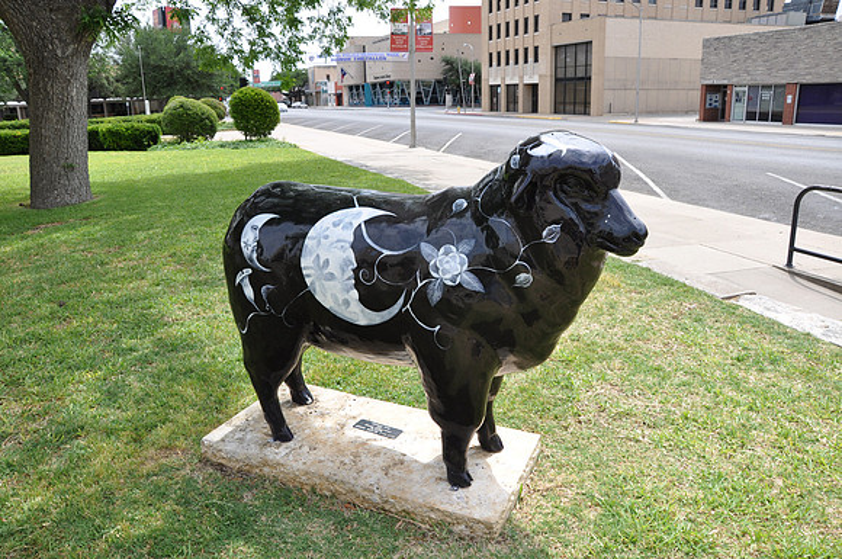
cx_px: 421
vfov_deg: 47.8
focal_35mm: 27
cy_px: 280
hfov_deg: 67.5
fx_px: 631
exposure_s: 1/200
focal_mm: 18
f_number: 7.1
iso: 200
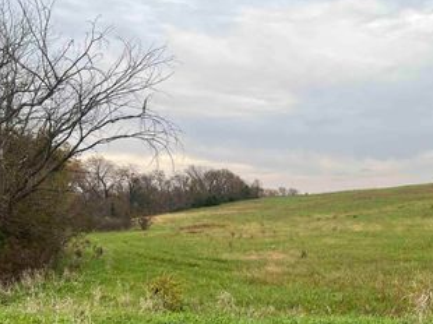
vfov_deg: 33.8
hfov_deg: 43.4
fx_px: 525
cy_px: 231
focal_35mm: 42
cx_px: 323
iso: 40
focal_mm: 5.7
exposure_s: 1/121
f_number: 1.5
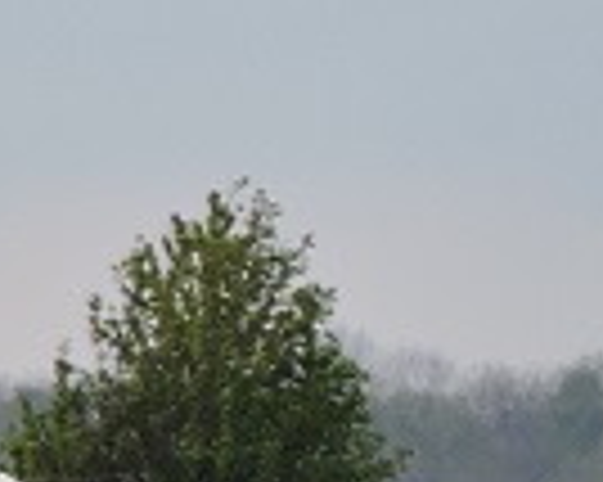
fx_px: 74080
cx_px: -1357
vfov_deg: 0.4
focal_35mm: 4154
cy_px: -18
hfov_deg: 0.5
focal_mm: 107
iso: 100
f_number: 4.9
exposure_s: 1/400
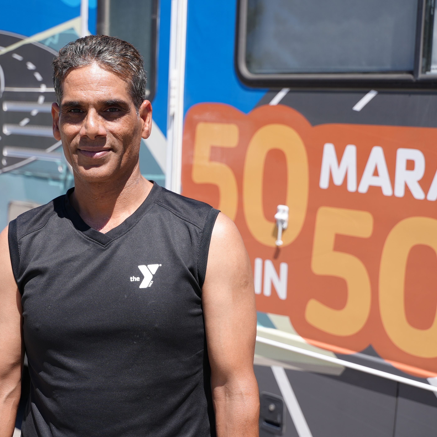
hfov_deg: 26.5
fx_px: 928
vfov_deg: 26.5
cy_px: 219
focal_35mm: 65
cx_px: 193
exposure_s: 1/400
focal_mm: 51
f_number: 4.5
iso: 80
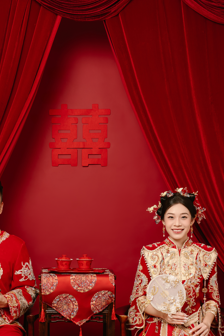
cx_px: 79
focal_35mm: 79
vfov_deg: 25.4
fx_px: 737
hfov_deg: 17.2
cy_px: 242
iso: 125
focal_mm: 47
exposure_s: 1/100
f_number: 7.1
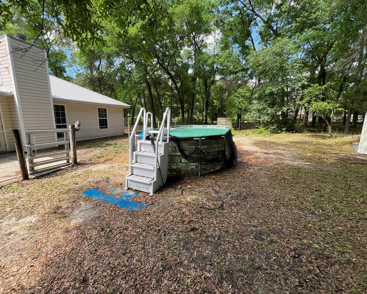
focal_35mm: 14
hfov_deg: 100.5
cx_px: 168
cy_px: 148
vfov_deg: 88.0
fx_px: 152
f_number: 1.8
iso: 32
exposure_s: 1/210
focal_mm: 1.57
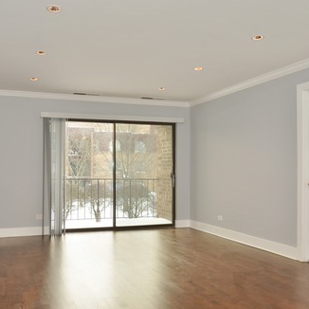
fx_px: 353
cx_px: 149
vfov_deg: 47.2
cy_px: 167
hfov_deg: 47.2
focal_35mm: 35
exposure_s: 1/25
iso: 200
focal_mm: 14
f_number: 8
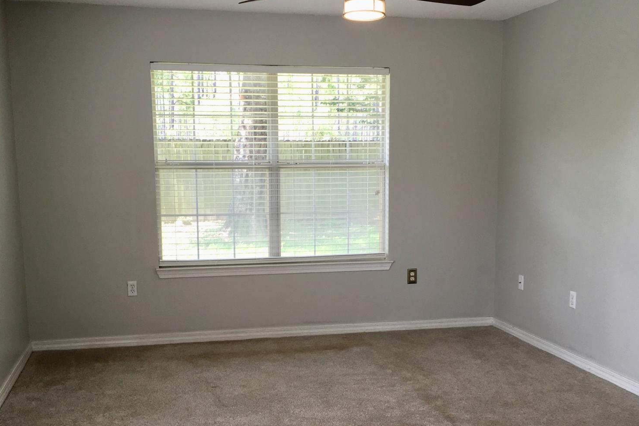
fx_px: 728
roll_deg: +0.5
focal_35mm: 41
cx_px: 317
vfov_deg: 32.5
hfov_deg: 47.4
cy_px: 271
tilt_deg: -8.7
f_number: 2.2
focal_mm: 4.15
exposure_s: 1/60
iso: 25
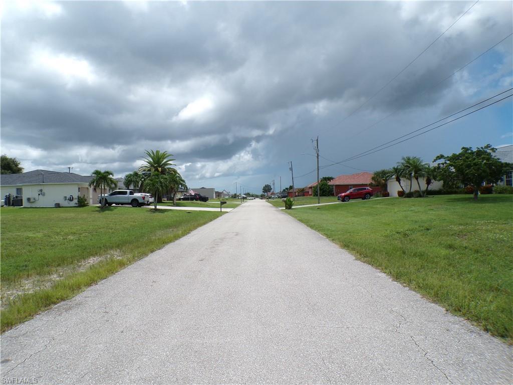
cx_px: 256
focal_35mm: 24
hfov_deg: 71.6
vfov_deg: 56.8
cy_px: 192
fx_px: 356
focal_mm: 4.3
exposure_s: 1/640
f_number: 5.8
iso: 100
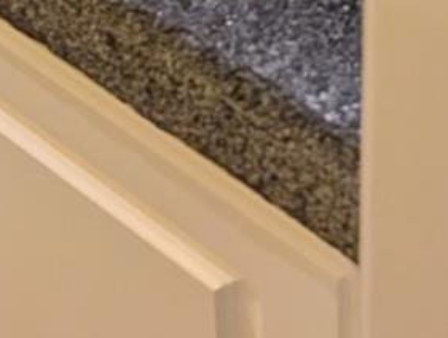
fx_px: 1764
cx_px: -198
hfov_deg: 13.7
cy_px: -587
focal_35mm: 136
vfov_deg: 9.3
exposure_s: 1/120
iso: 337
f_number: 1.68
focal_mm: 6.9
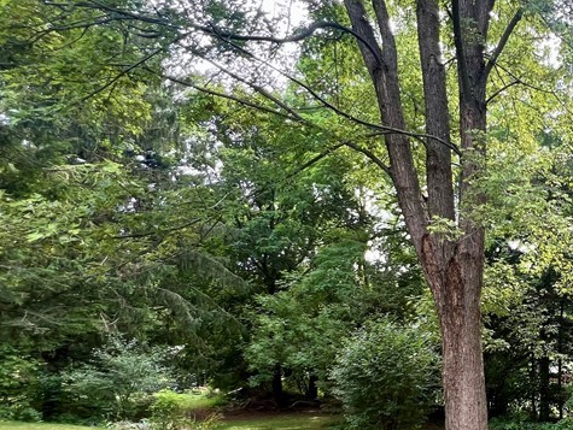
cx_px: 561
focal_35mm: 28
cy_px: 343
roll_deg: +0.3
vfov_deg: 47.2
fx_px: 464
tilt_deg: -0.1
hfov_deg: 51.9
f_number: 1.8
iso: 40
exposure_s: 1/99
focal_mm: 1.57
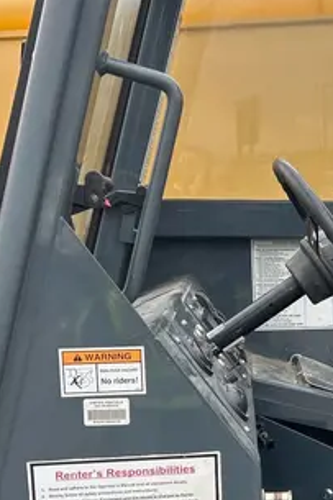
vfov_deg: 30.5
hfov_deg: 19.6
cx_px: 408
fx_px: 903
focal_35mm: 65
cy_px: 363
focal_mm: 5.7
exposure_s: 1/121
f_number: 1.5
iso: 50
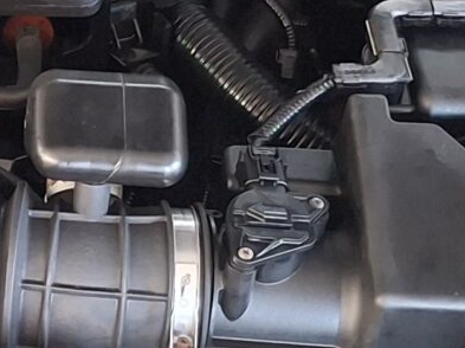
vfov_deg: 9.1
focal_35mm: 163
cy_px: 47
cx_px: -141
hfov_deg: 11.8
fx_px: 2188
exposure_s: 1/40
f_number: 1.8
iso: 200
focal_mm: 4.69
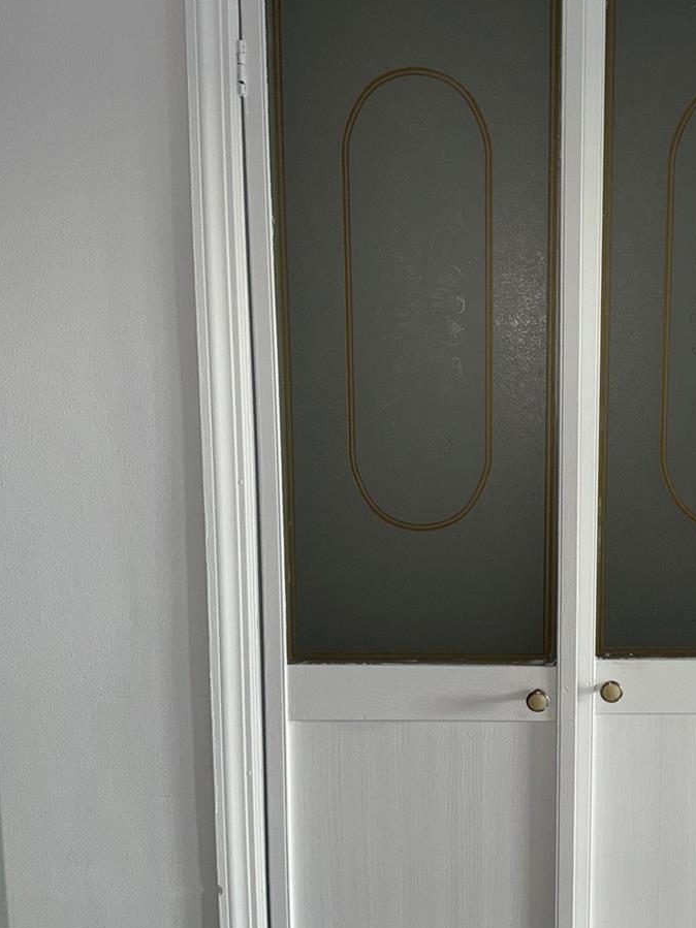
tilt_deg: -8.3
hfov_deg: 34.0
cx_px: 560
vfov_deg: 45.8
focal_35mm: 41
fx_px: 1099
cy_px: 488
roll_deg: -1.3
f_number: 1.78
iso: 80
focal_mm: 6.76
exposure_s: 1/41
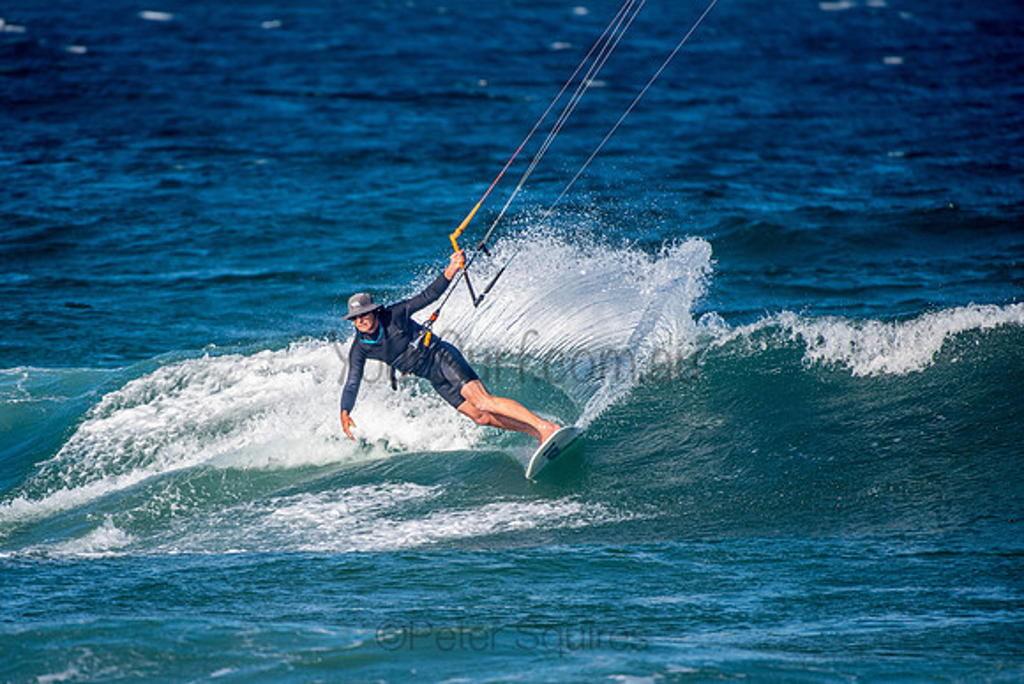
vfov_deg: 2.2
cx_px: 397
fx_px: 17430
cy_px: 419
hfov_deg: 3.4
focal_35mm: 613
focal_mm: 500
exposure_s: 1/1600
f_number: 5.6
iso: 90
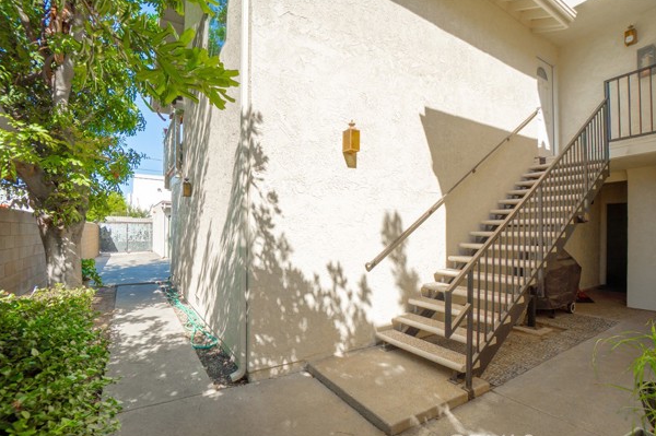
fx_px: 291
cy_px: 227
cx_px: 349
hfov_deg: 96.7
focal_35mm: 16
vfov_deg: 73.6
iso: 100
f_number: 6.3
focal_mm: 10
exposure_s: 1/250
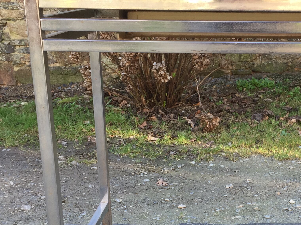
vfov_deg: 23.5
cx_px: 240
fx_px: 539
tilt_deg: -17.9
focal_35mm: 62
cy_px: 157
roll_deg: -1.4
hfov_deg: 30.5
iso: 40
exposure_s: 1/100
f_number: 2.2
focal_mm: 4.15
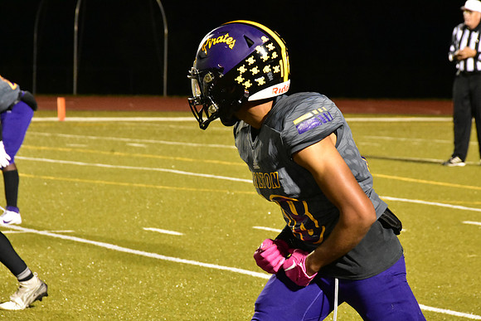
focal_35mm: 202
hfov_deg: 10.2
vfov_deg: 6.8
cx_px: 240
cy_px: 160
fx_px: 2706
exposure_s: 1/60
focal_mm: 135
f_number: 11
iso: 10000
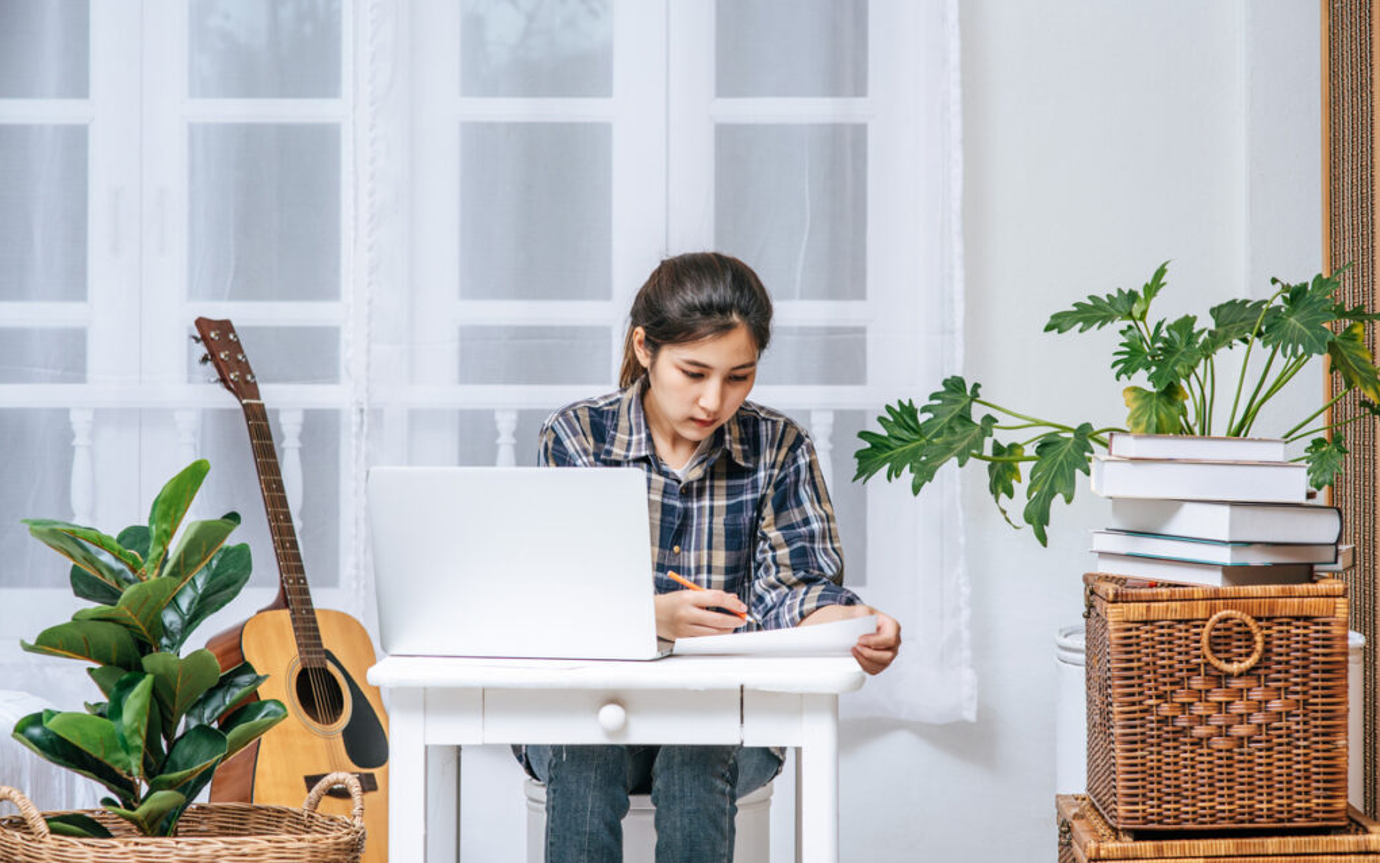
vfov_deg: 15.0
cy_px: 426
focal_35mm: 87
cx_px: 690
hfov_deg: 23.8
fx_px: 3273
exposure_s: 1/200
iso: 200
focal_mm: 85
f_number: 4
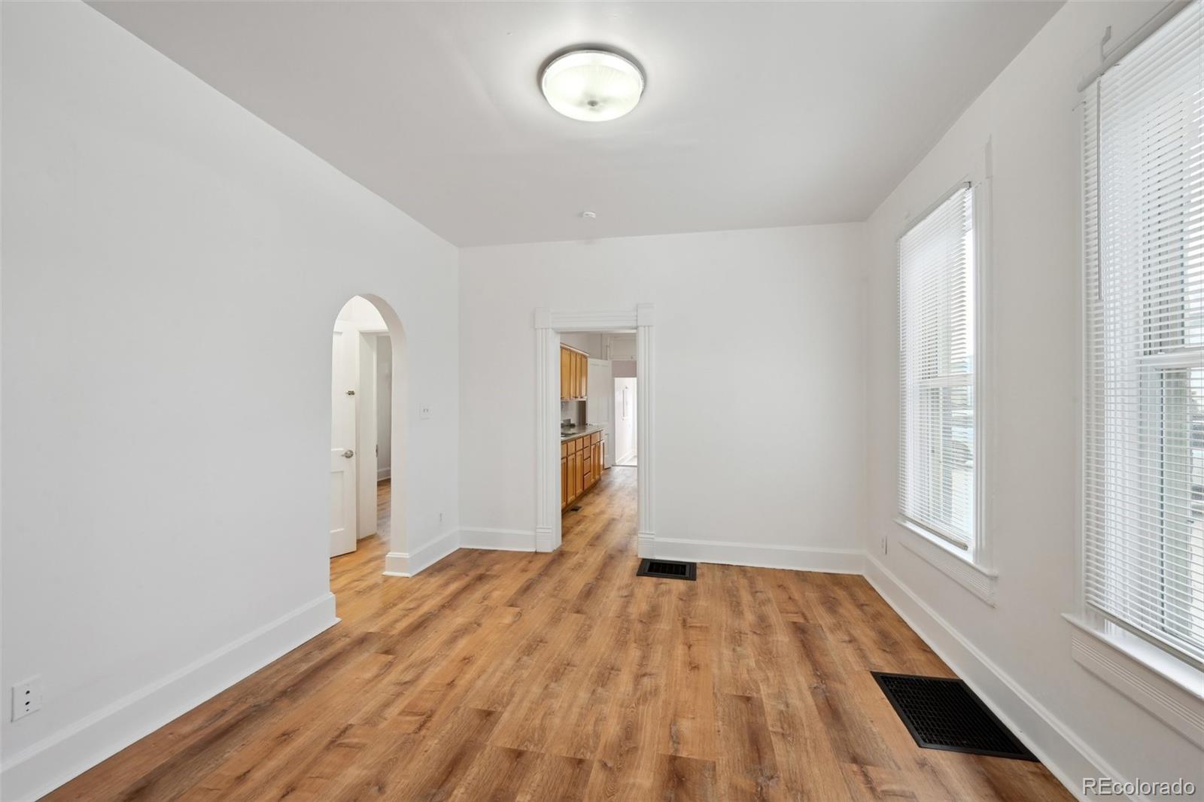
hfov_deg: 104.3
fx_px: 468
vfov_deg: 81.2
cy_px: 401
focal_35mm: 14
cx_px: 602
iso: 400
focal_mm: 14
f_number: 11
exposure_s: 1/13
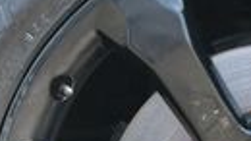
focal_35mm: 341
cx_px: 280
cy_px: 208
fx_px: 2269
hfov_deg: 6.3
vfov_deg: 3.5
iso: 800
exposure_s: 1/125
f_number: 6
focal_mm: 44
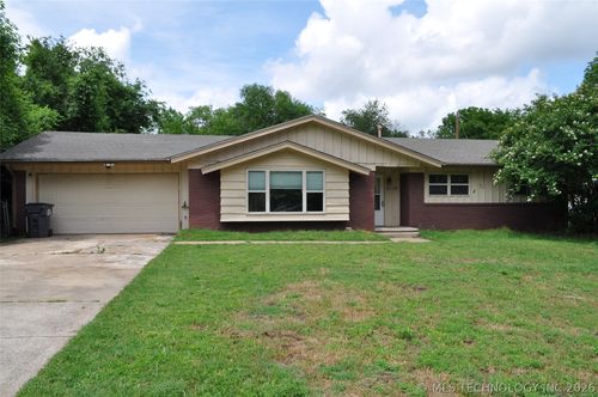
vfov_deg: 47.8
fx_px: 448
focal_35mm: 27
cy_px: 198
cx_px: 299
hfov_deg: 67.4
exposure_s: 1/400
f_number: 9
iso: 200
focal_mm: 18
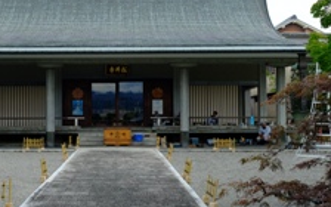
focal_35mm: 55
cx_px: 118
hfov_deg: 36.6
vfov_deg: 23.5
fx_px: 496
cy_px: 112
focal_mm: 18
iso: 400
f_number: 4
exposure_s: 1/800
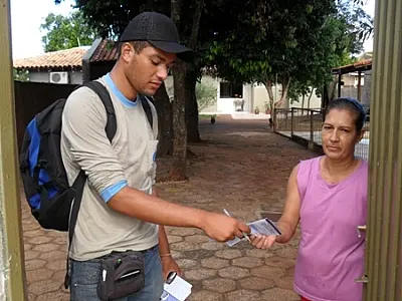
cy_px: 150
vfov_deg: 40.7
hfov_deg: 52.6
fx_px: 406
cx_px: 201
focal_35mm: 35
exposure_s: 1/350
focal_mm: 6.3
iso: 80
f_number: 3
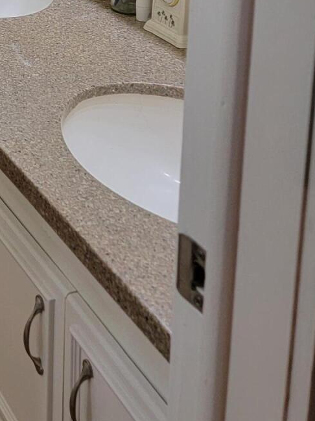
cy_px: -86
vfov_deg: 24.0
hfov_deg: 17.8
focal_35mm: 74
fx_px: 899
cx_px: -158
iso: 160
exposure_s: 1/120
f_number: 1.8
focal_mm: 6.7
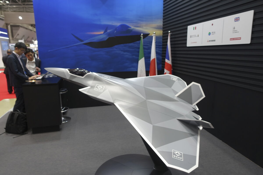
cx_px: 132
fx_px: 175
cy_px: 88
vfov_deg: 53.1
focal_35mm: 24
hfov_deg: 73.7
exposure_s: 1/30
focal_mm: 8.8
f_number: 2.5
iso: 125
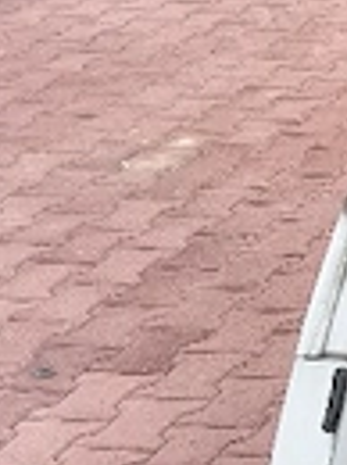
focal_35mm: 148
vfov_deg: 13.3
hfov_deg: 8.5
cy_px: 82
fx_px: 1985
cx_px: 1002
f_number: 1.8
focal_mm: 5.56
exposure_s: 1/100
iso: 236
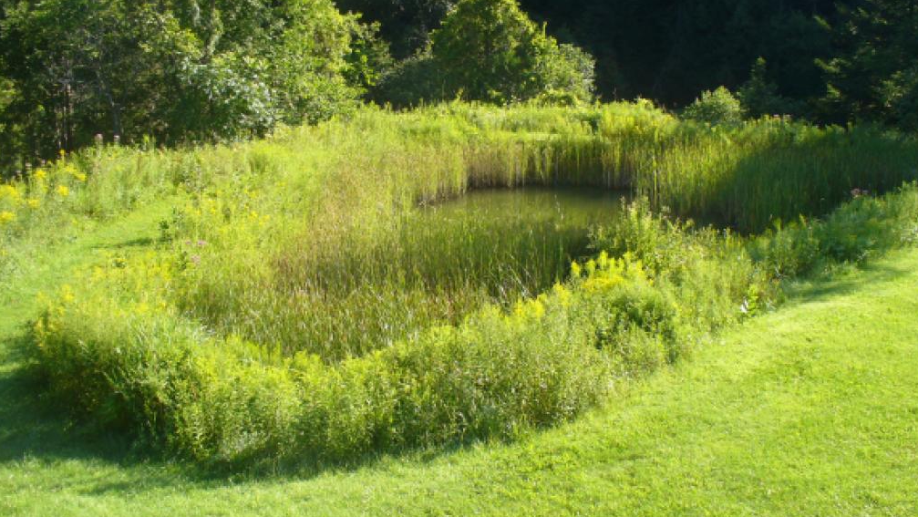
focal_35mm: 41
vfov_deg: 29.0
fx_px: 998
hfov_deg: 49.4
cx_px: 463
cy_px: 259
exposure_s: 1/320
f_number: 2.8
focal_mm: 6.1
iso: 80
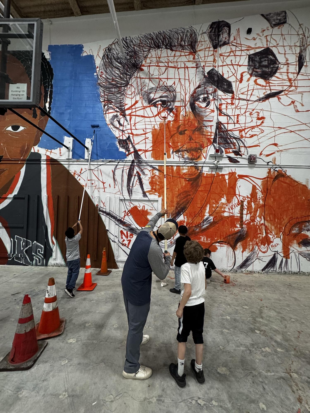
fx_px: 167
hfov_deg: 85.7
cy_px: 206
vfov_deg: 102.1
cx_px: 155
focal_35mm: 14
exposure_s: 1/99
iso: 250
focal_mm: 2.22
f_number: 2.2
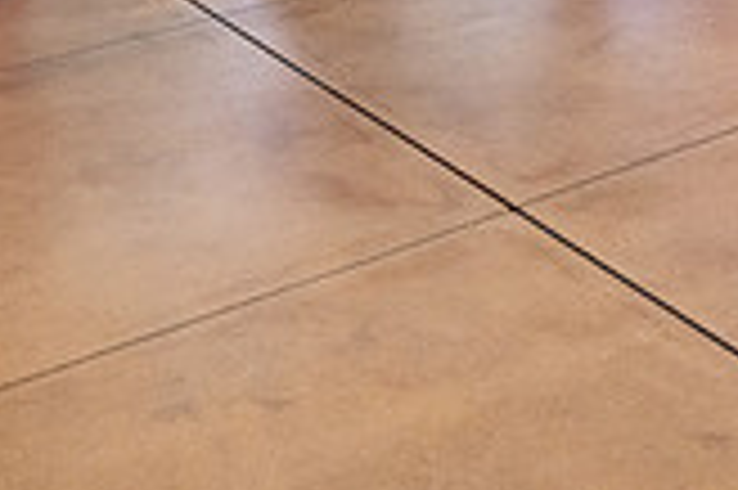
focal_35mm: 85
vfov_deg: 14.6
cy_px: -299
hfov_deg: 23.6
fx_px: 1741
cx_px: 580
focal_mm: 24
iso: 2000
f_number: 2.8
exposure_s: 1/200
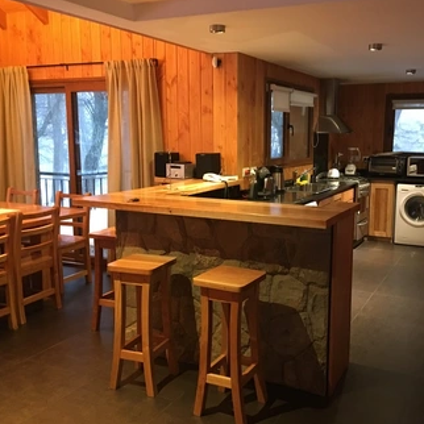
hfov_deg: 46.8
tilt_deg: -8.4
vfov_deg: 47.2
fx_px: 485
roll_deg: -0.7
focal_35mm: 35
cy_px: 213
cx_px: 263
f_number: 2.2
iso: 250
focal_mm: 4.15
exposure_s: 1/17
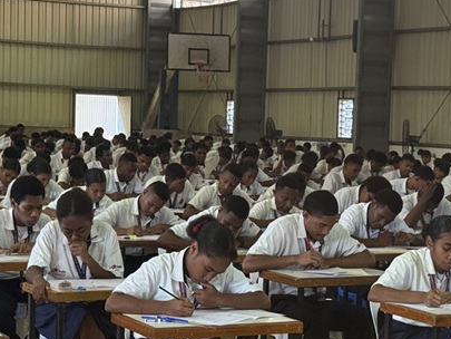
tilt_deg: -3.1
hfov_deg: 19.0
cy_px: 217
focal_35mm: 103
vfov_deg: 14.4
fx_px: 1342
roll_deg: -2.1
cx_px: 298
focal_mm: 6.76
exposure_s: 1/100
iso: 200
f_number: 1.78
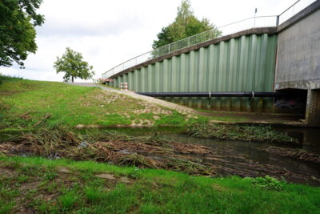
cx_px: 160
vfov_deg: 62.0
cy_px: 107
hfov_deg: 84.0
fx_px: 178
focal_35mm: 20
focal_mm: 20
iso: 100
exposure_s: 1/100
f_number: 5.6
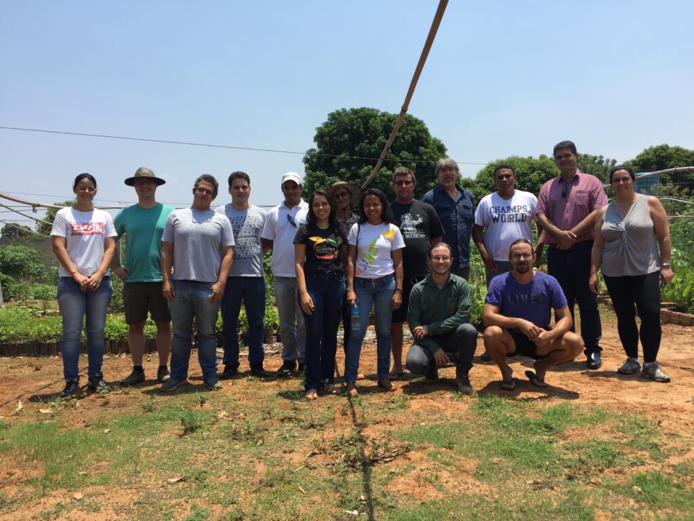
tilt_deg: -1.1
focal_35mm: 29
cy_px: 260
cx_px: 347
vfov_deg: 48.2
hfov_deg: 61.7
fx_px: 581
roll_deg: +0.3
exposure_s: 1/1799
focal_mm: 4.15
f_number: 2.2
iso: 32
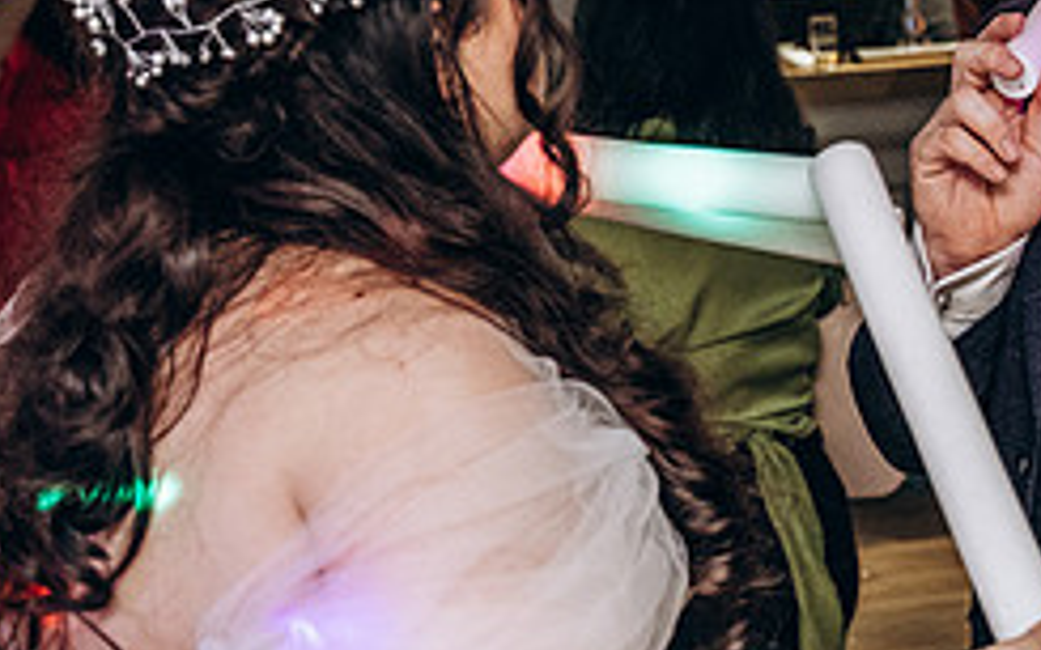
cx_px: 1018
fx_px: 3404
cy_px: 378
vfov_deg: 10.9
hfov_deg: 17.0
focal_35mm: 120
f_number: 4.5
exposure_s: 1/100
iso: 2000
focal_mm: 41
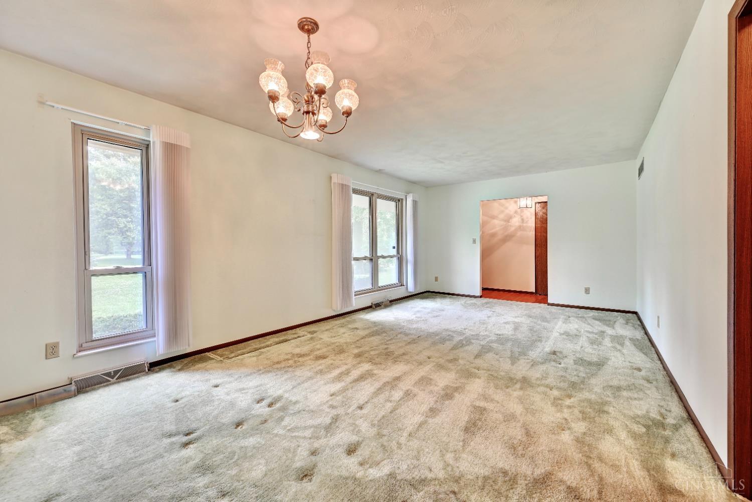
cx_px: 376
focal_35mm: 14
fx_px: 292
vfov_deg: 81.2
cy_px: 251
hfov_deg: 104.3
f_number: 8
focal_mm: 14
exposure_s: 1/6
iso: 400
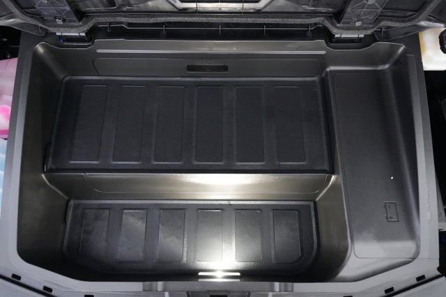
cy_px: 148
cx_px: 223
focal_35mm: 26
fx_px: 322
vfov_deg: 49.5
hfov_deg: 69.4
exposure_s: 1/60
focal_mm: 26
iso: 12800
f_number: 2.8
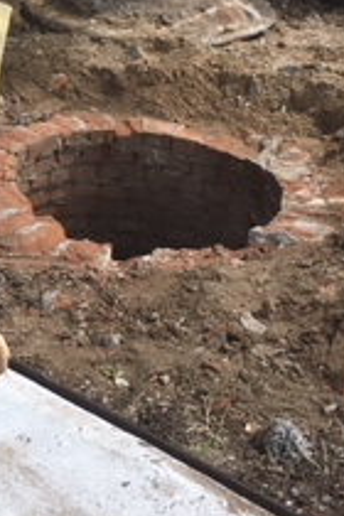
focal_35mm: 92
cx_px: -66
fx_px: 1319
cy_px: 34
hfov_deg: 14.4
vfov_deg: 21.6
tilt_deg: -17.6
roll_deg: -1.4
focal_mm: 4.15
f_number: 2.2
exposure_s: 1/1350
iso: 25
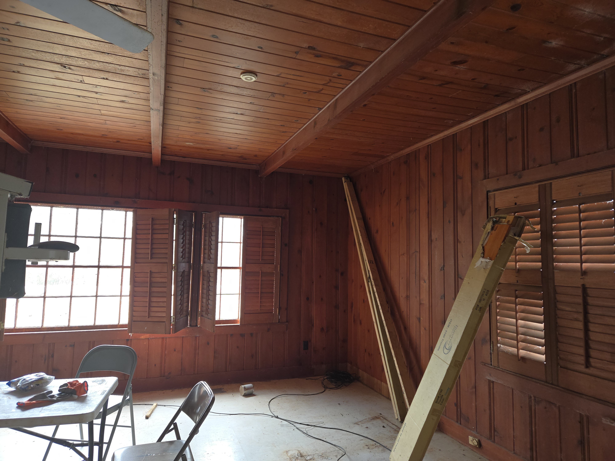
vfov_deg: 58.9
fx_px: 409
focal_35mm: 23
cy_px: 230
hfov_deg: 73.9
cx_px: 308
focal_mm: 5.4
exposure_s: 1/60
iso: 80
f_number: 1.8
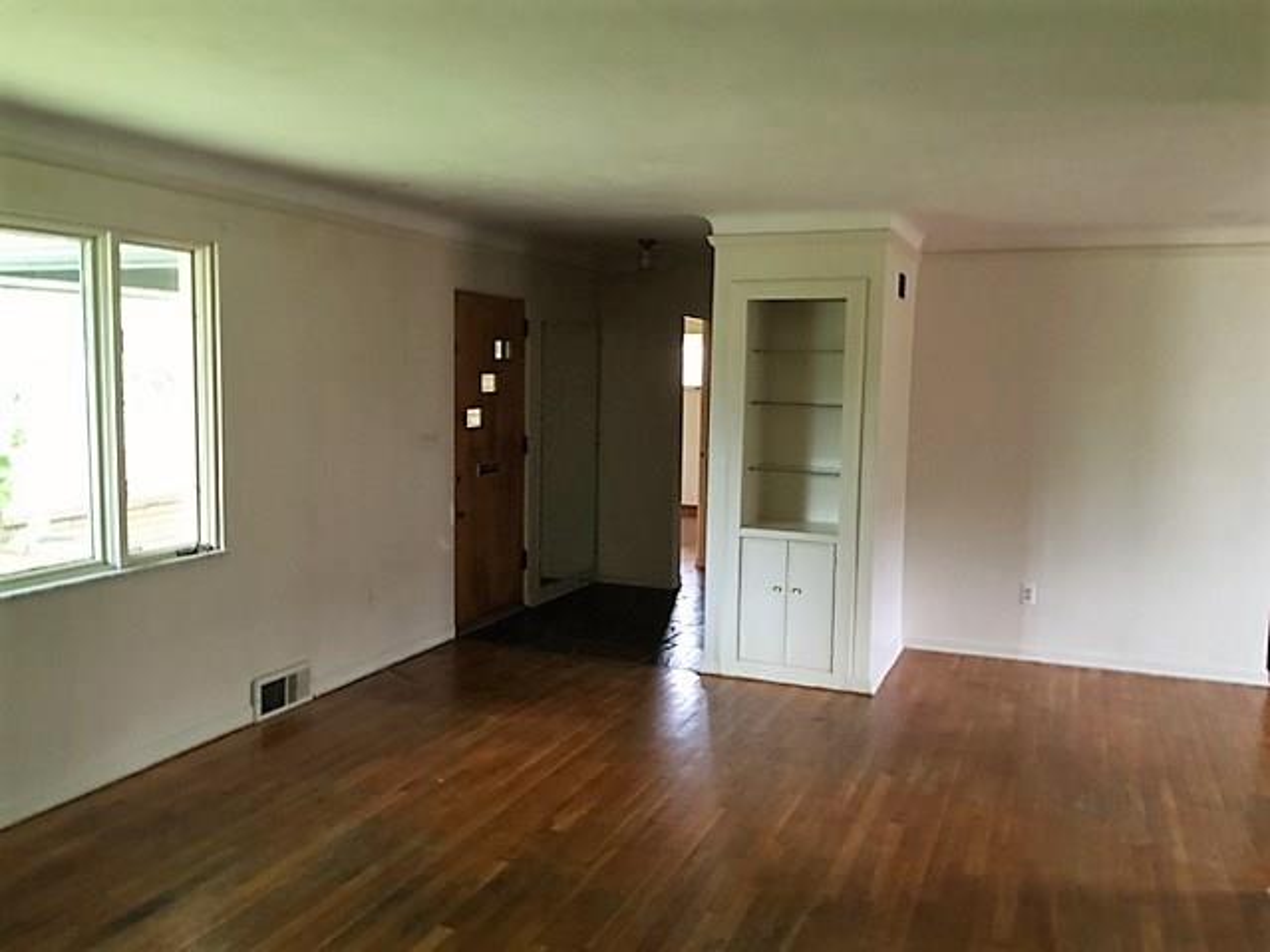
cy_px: 476
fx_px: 1064
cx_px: 635
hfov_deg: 61.7
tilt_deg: -5.3
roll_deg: -2.0
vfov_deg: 48.2
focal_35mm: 29
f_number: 2.2
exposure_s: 1/30
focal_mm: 4.15
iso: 160
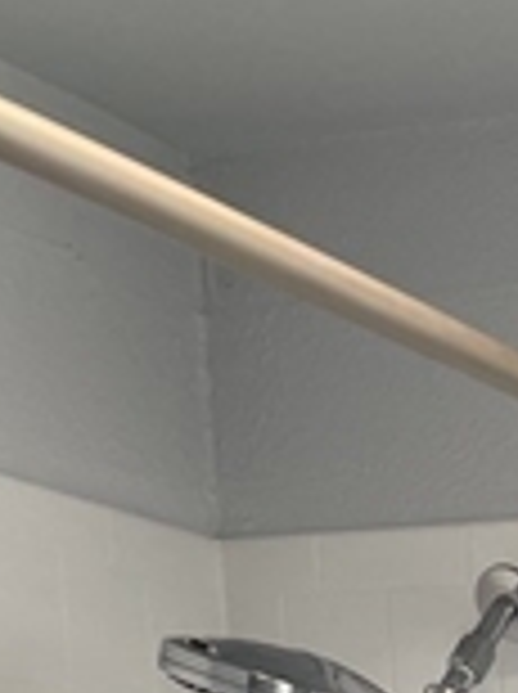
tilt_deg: -12.1
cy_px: 1575
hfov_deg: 10.2
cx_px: 1153
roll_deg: +1.0
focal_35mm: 130
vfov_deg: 12.5
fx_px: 2601
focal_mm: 4.2
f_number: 1.6
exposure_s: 1/127
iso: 32
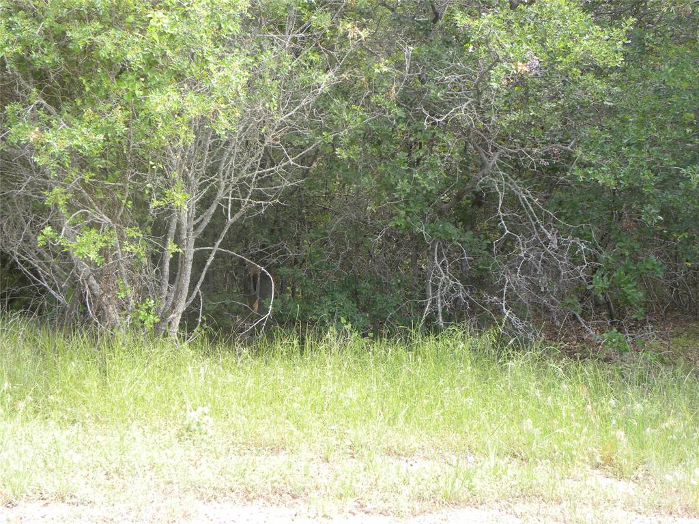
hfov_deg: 29.4
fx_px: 1333
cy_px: 262
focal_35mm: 66
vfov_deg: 22.3
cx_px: 350
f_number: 3.5
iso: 109
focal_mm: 11.8
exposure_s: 1/73.5
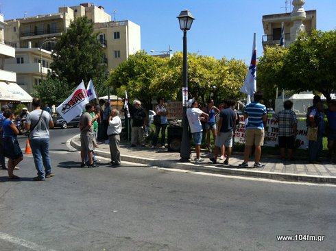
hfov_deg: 52.7
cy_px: 126
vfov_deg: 40.6
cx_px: 168
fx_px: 339
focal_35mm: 35
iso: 80
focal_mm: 3.85
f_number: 2.8
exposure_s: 1/1237
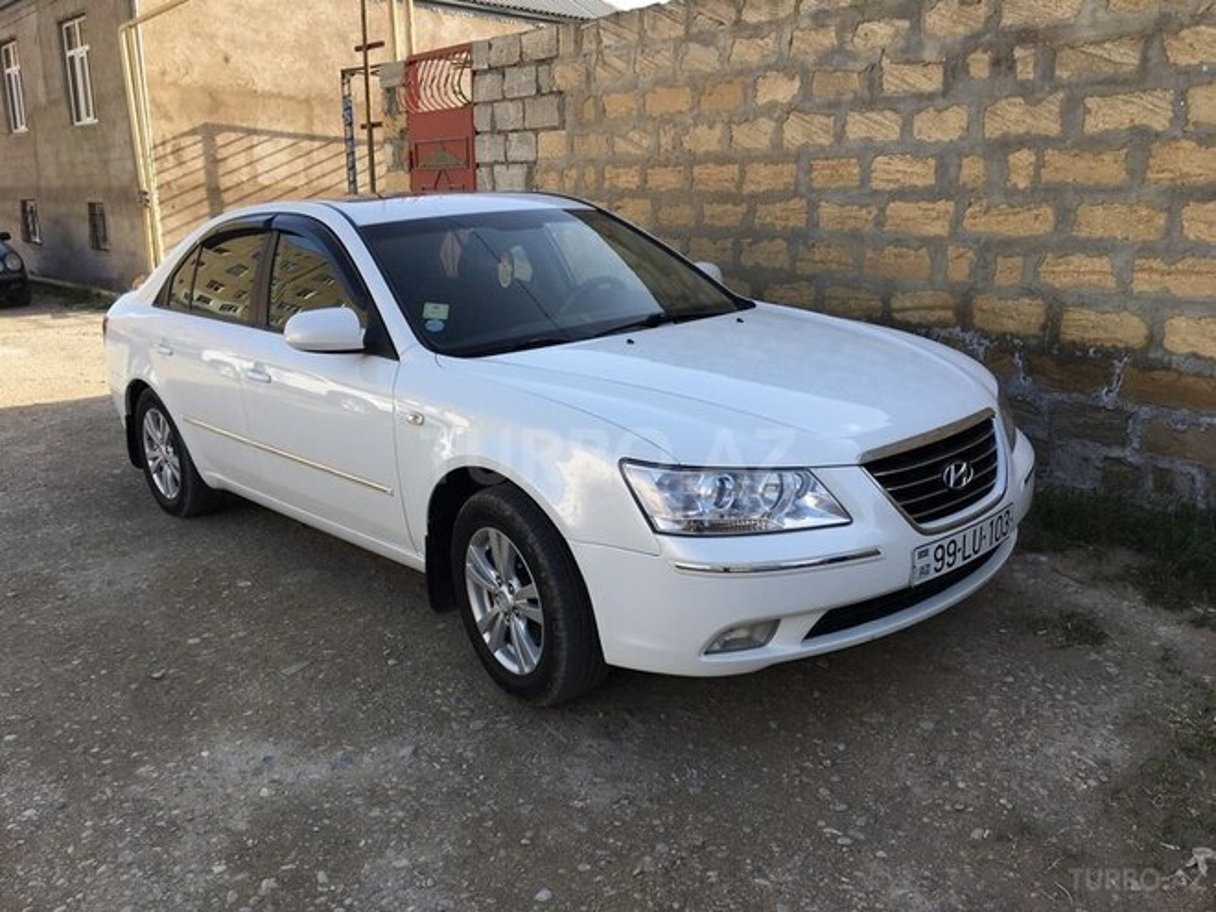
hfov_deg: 61.7
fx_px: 1019
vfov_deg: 48.2
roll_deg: +0.5
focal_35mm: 29
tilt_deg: -14.6
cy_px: 456
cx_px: 608
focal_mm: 4.15
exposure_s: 1/630
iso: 25
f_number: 2.2
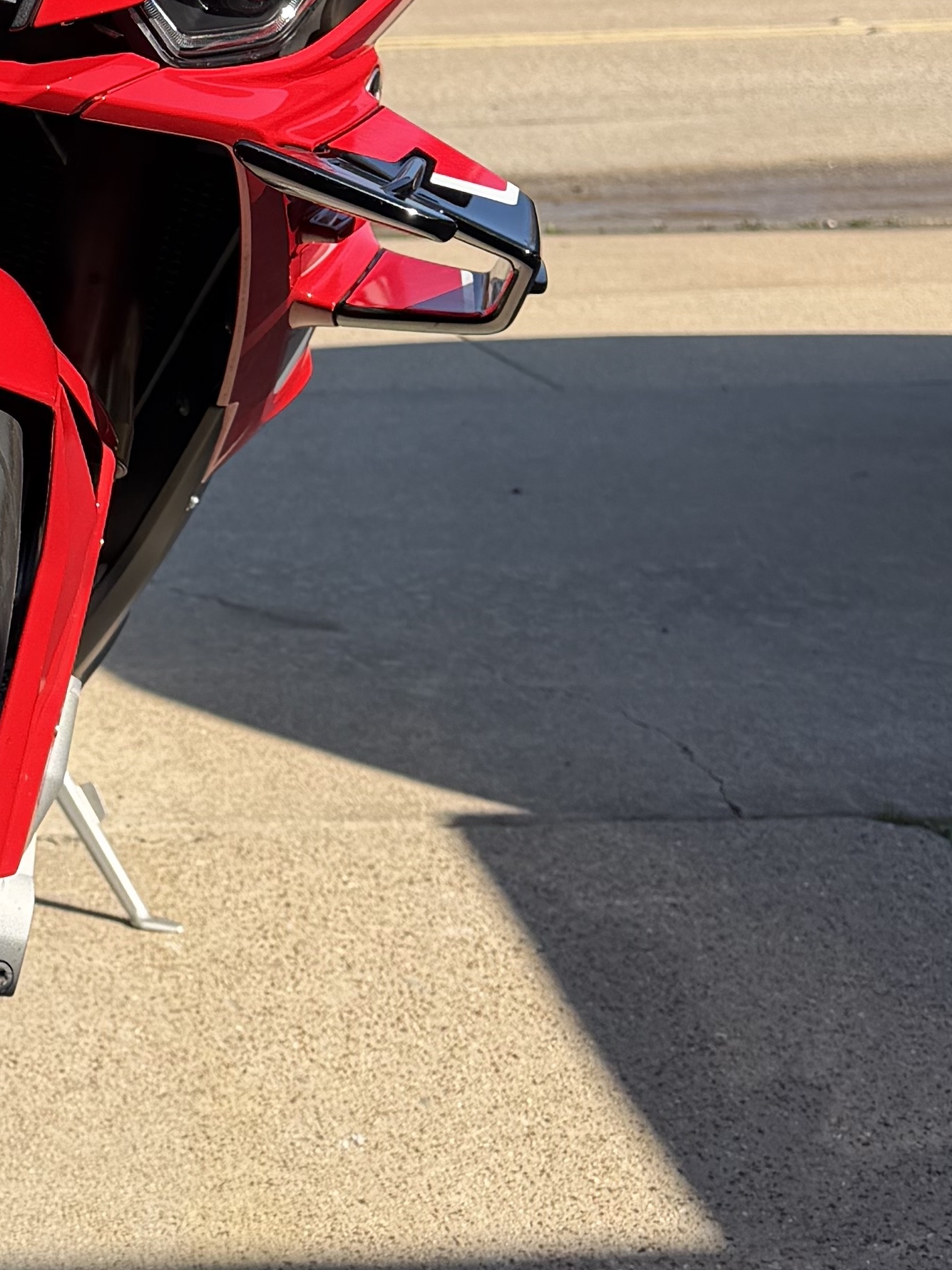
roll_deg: +0.9
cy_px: 317
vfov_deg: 25.0
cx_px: -128
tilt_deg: -10.6
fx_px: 2824
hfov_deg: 18.3
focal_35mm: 77
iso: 80
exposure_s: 1/3425
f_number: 1.78
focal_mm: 6.76
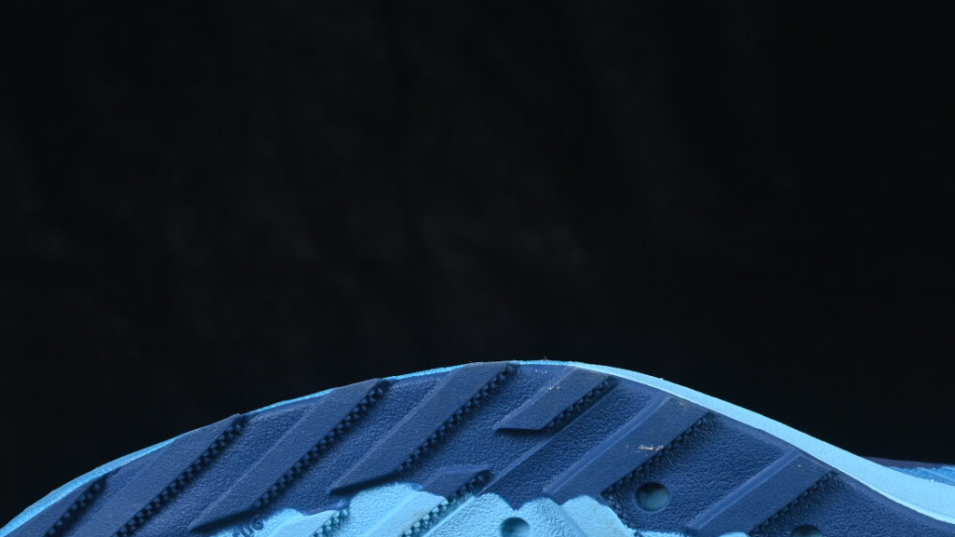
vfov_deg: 6.2
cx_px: 828
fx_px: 4963
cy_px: 573
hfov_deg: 10.9
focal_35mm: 196
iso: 160
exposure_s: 1/80
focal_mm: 50
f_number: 8
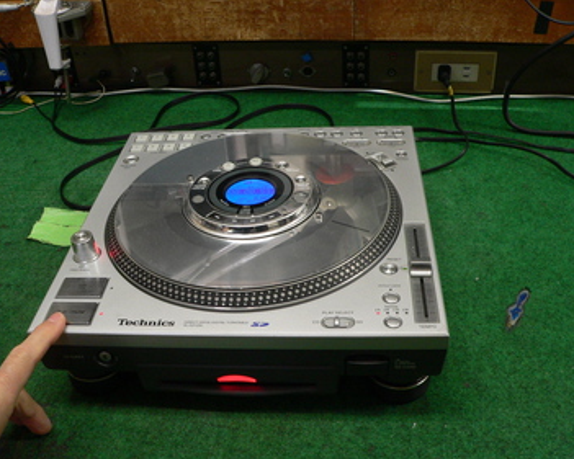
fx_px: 646
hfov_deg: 47.9
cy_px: 230
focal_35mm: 38
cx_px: 289
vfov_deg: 39.2
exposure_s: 1/30
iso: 200
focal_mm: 6
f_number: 2.8
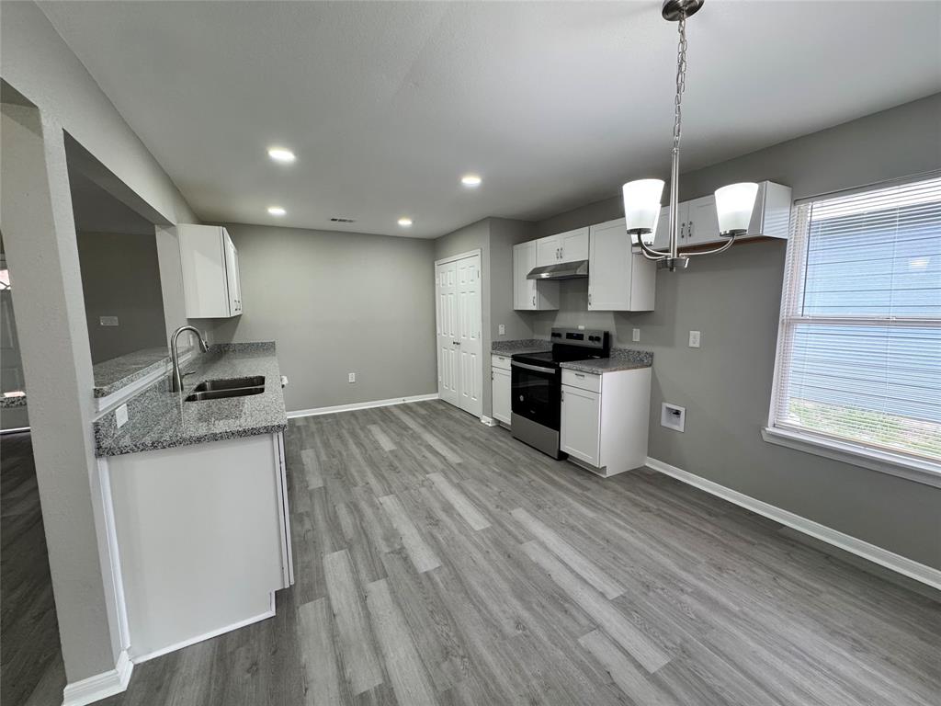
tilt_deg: -7.3
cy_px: 353
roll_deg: +0.2
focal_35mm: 14
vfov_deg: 85.7
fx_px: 381
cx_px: 470
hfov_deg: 102.1
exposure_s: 1/120
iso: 200
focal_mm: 2.22
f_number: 2.2
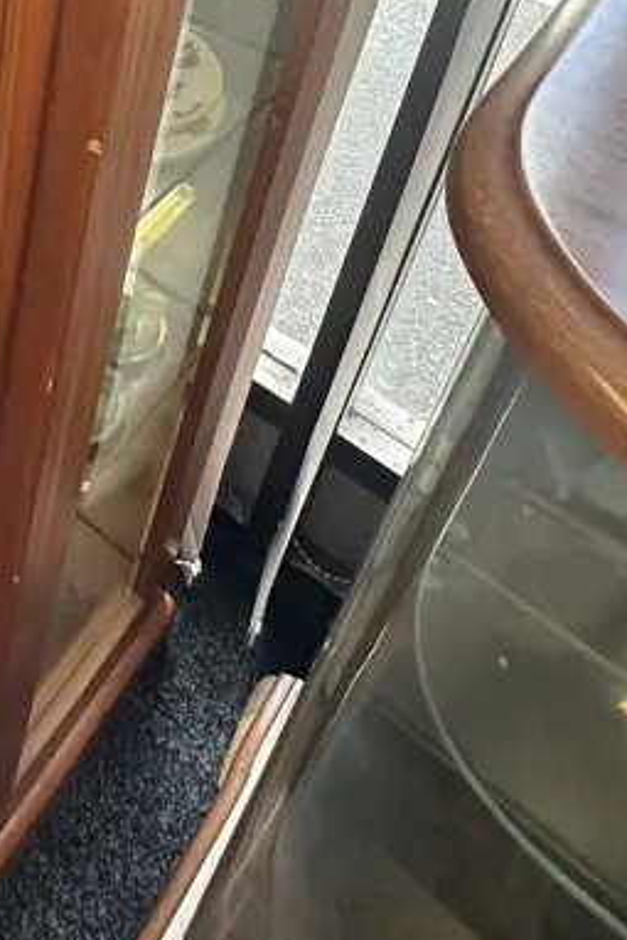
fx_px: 1018
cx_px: -79
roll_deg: -2.3
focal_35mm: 39
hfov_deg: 30.3
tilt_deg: -29.6
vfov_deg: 41.5
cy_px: -47
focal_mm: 2.22
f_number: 2.2
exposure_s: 1/93
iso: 320
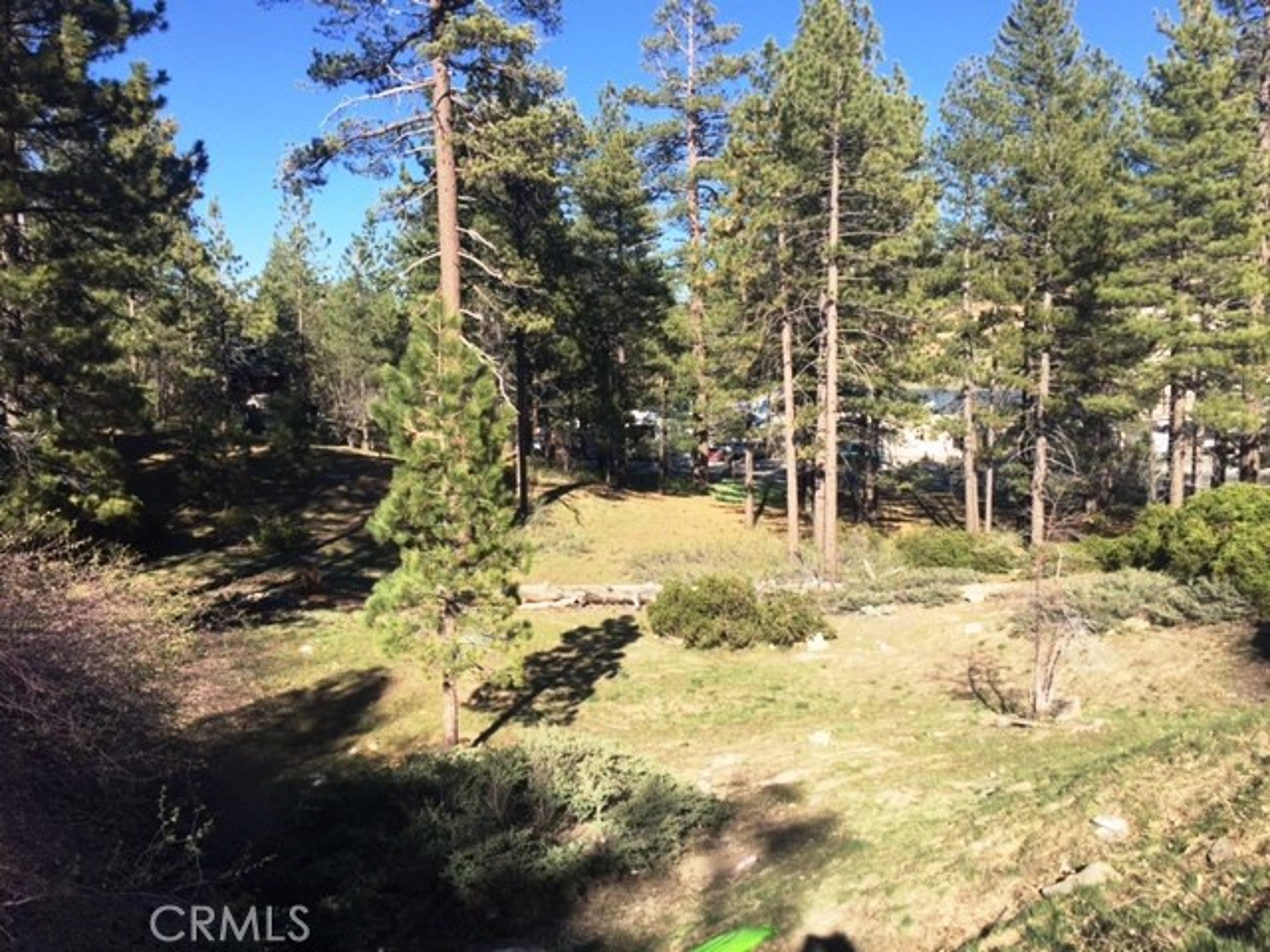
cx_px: 635
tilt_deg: -7.5
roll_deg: -0.4
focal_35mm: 29
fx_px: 1064
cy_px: 476
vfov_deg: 48.2
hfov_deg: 61.7
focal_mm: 4.15
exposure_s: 1/1199
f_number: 2.2
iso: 32
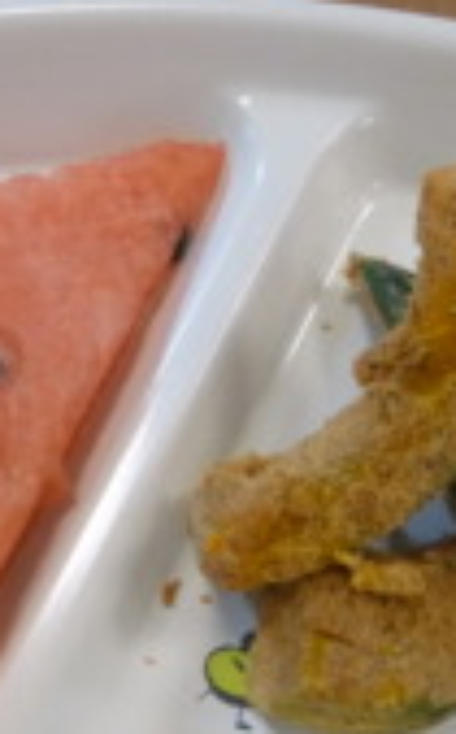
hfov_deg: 23.3
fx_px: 1098
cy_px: 512
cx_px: 126
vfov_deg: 36.4
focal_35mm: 55
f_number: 3.9
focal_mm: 4.5
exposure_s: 1/50
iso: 400
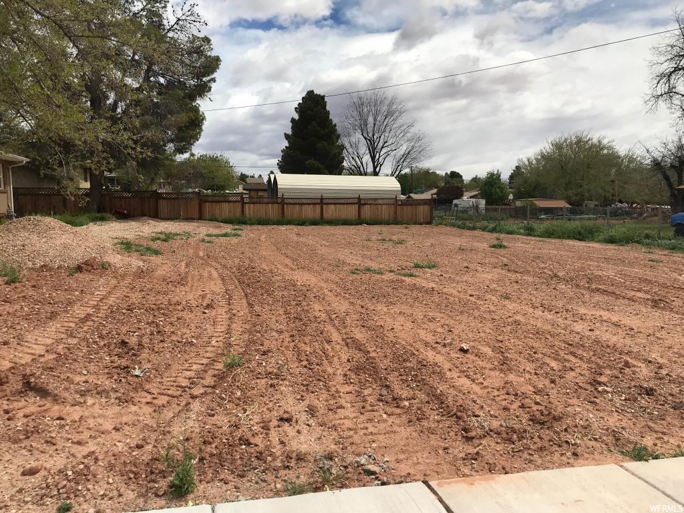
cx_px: 342
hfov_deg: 63.4
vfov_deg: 49.7
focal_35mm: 28
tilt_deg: -3.7
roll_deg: +0.3
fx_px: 553
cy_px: 256
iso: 25
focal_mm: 3.99
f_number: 1.8
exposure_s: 1/4808
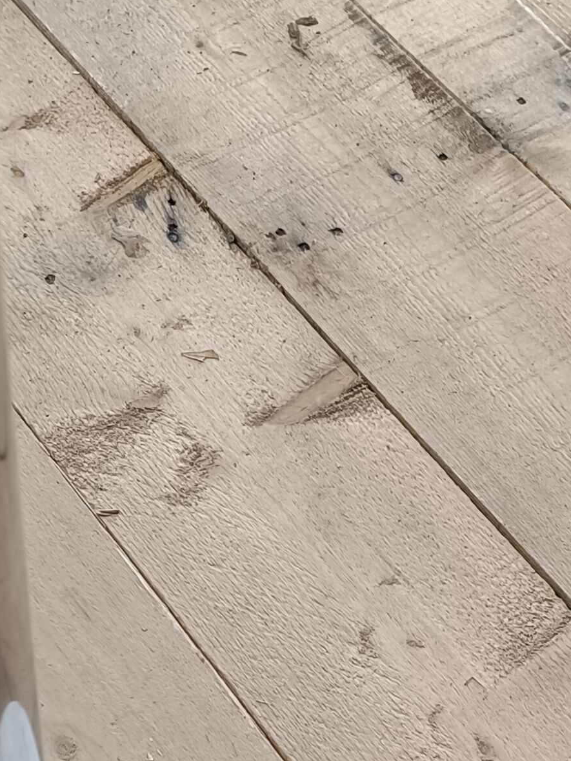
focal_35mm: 83
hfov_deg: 17.5
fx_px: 1825
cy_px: 720
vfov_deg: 22.8
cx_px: 56
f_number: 1.65
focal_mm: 6.14
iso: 1094
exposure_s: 1/100
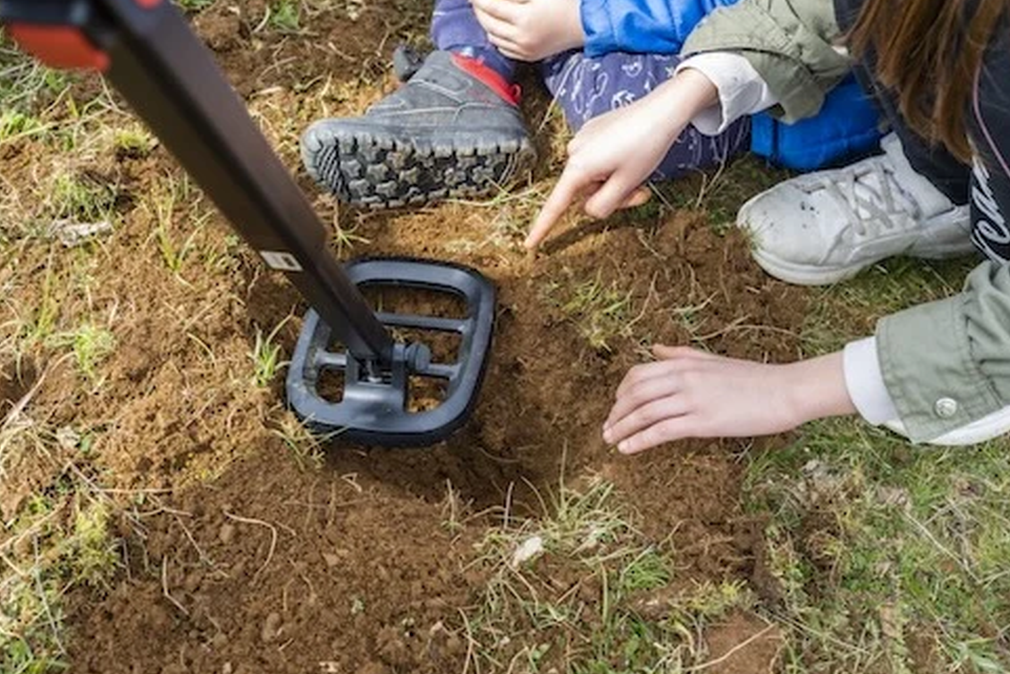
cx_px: 504
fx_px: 1459
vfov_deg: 26.0
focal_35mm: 52
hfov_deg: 38.2
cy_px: 334
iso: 100
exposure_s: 1/125
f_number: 6.3
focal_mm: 50
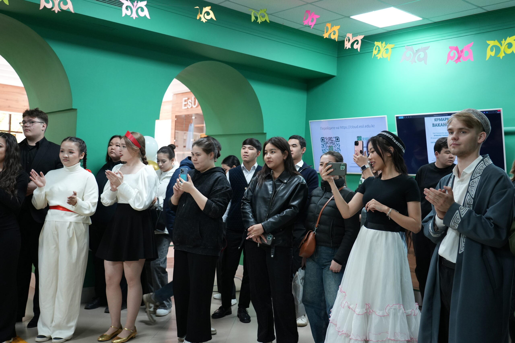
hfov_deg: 54.4
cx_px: 258
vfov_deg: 37.9
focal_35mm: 35
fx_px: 501
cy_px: 172
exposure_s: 1/160
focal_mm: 35
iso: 2000
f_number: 4
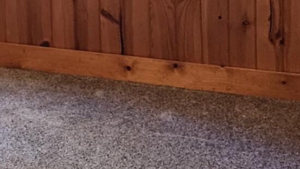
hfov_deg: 15.0
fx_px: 1082
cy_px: -231
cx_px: -97
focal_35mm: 136
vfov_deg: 8.2
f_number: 1.8
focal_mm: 6.4
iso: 250
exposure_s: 1/120
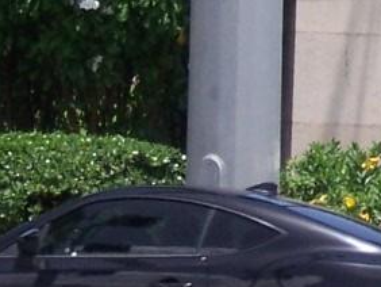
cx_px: 592
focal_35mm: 594
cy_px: -58
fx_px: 6543
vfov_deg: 2.5
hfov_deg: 3.3
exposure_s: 1/350
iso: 80
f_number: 5.6
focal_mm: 18
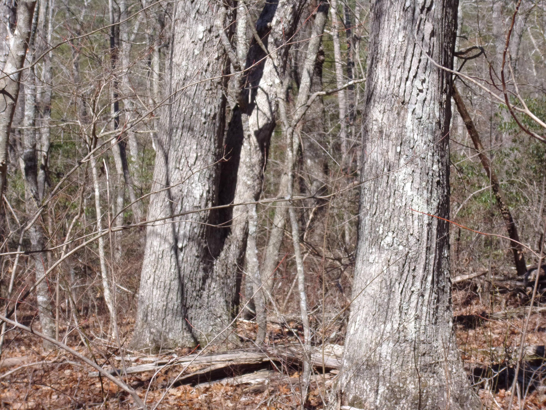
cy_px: 205
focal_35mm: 90
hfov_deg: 21.8
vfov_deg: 16.4
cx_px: 273
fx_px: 1420
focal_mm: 16.2
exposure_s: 1/320
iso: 80
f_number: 5
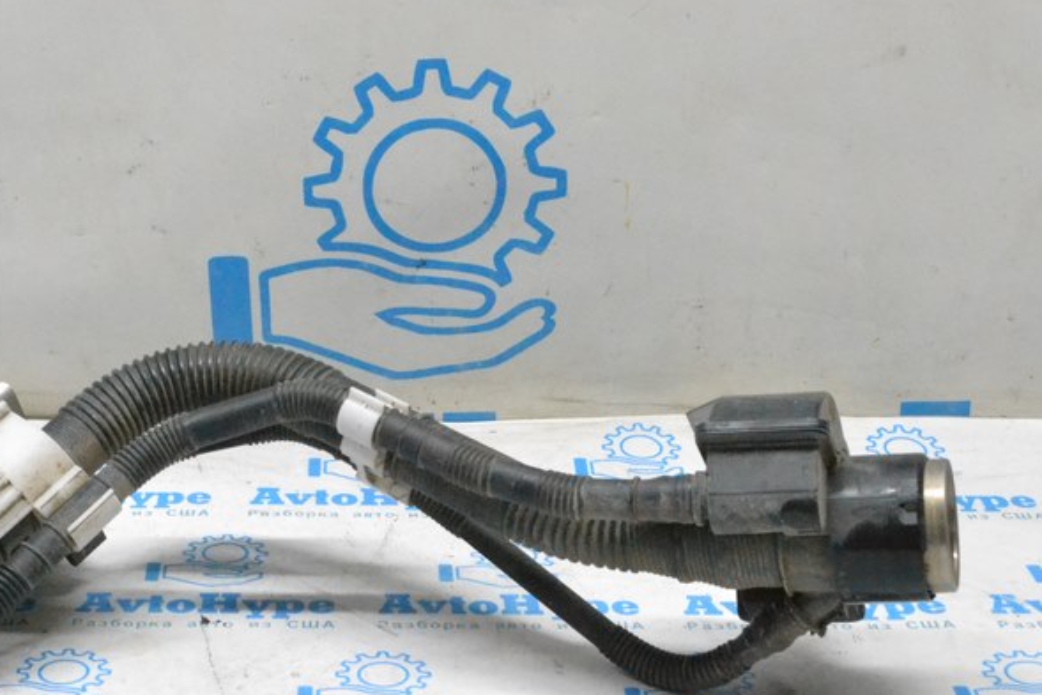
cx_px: 257
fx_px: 2113
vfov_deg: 18.7
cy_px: 332
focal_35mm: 73
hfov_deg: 27.3
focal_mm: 28
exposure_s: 1/160
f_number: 10
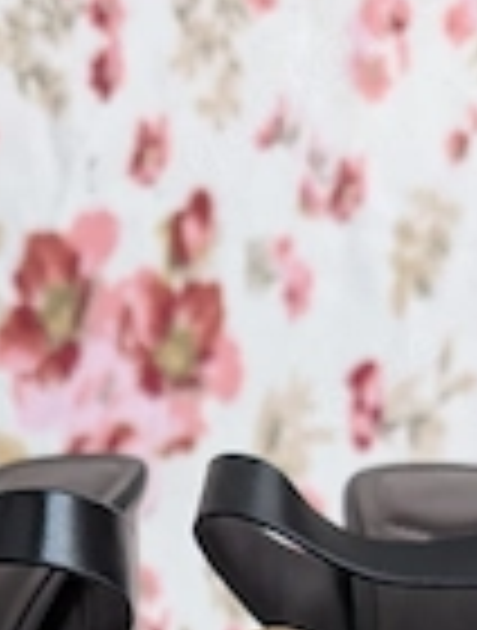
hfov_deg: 21.3
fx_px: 1242
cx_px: 63
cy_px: 819
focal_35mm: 68
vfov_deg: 24.8
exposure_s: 1/30
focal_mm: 6.9
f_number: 1.68
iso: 84
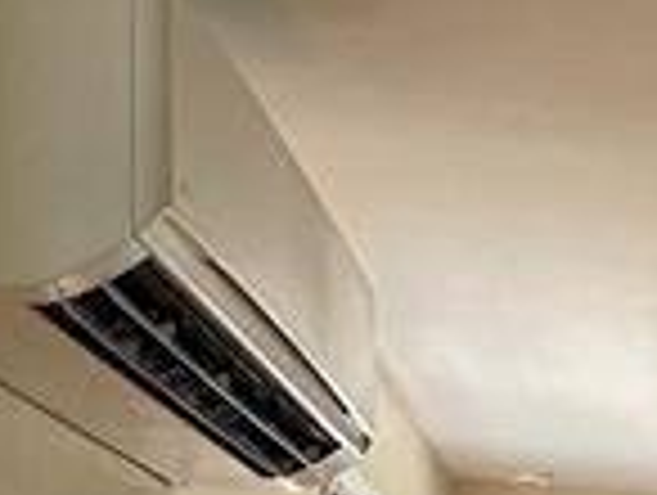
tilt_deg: -0.6
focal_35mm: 98
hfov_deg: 17.0
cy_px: 850
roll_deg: -1.7
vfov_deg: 13.7
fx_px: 1863
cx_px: 1130
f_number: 2.2
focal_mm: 2.22
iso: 125
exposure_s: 1/99
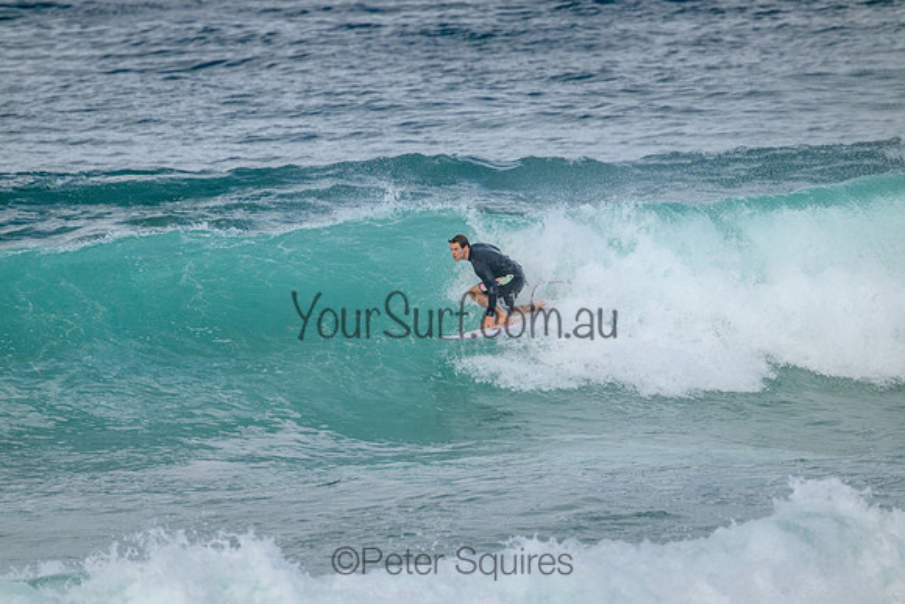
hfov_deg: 2.6
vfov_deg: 1.7
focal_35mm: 800
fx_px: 20115
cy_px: 302
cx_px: 452
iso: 1100
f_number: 11
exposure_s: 1/2000
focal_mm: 800
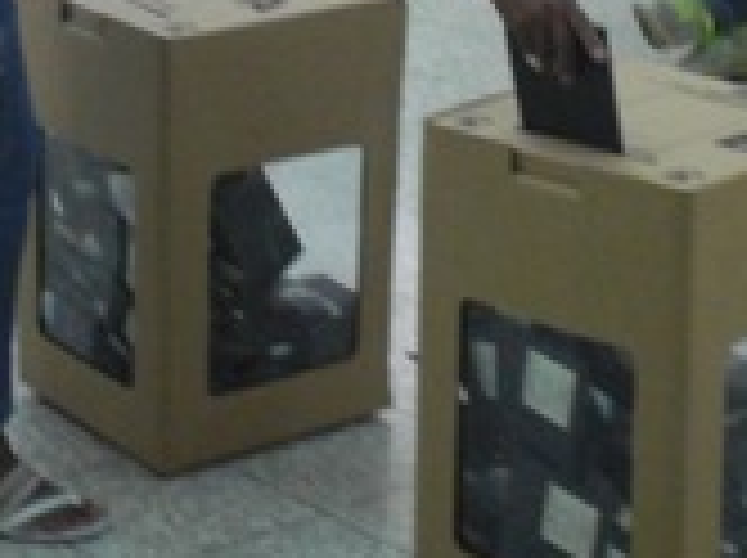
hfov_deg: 14.3
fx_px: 2974
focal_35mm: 138
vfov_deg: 10.6
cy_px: -99
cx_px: 387
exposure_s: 1/60
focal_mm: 8.44
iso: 400
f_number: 3.6
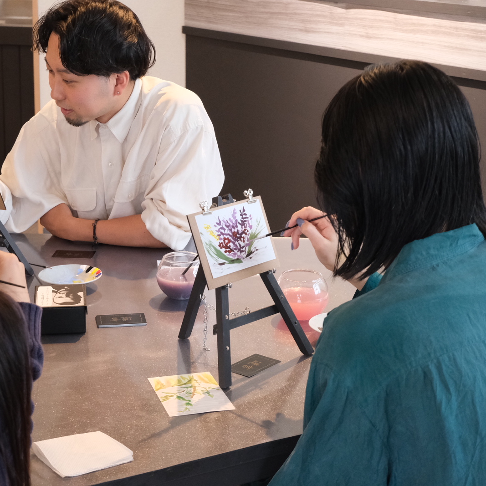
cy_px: 236
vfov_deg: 23.1
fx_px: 1191
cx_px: 152
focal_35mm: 75
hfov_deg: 22.9
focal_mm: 35.3
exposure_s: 1/60
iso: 2500
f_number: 5
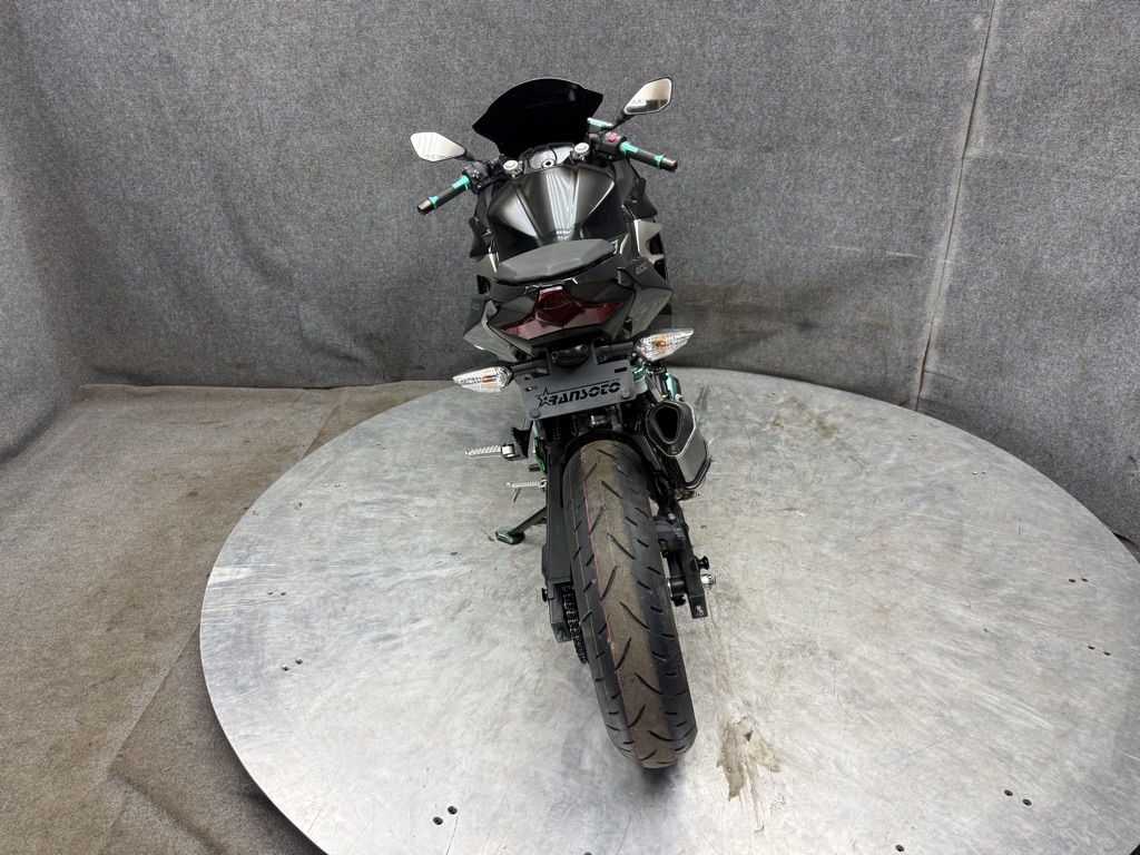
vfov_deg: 56.8
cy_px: 428
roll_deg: +0.2
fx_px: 790
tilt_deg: -26.7
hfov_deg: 71.6
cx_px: 570
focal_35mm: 24
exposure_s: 1/120
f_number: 1.78
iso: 125
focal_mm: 6.76
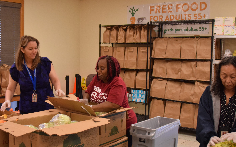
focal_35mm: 46
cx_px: 116
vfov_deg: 28.0
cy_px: 83
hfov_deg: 43.5
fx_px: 296
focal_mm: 28
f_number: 4
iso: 1600
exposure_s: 1/125
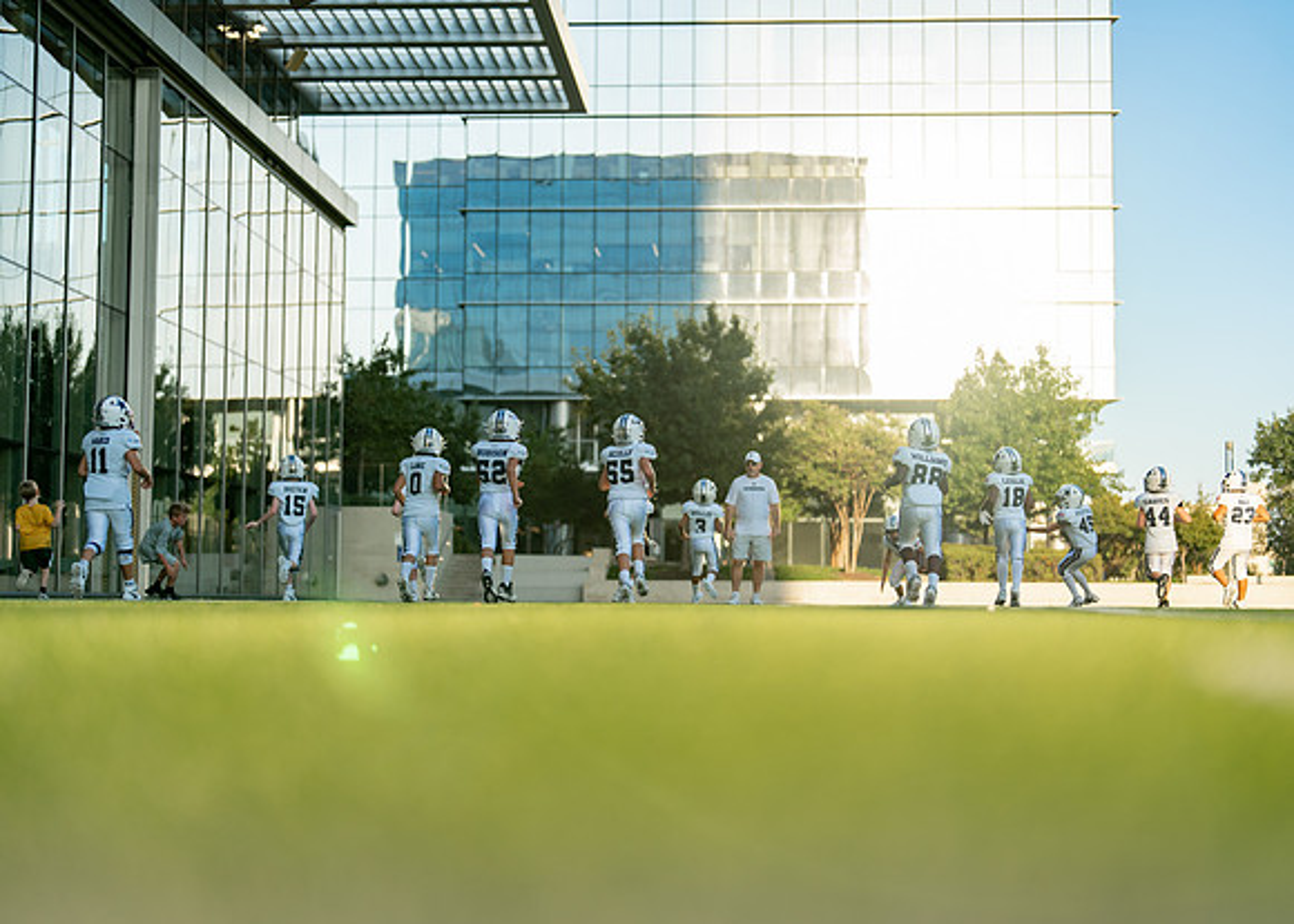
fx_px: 1963
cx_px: 647
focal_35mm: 53
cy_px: 462
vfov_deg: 26.5
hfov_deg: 36.5
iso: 125
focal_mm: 50
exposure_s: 1/3200
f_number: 1.2
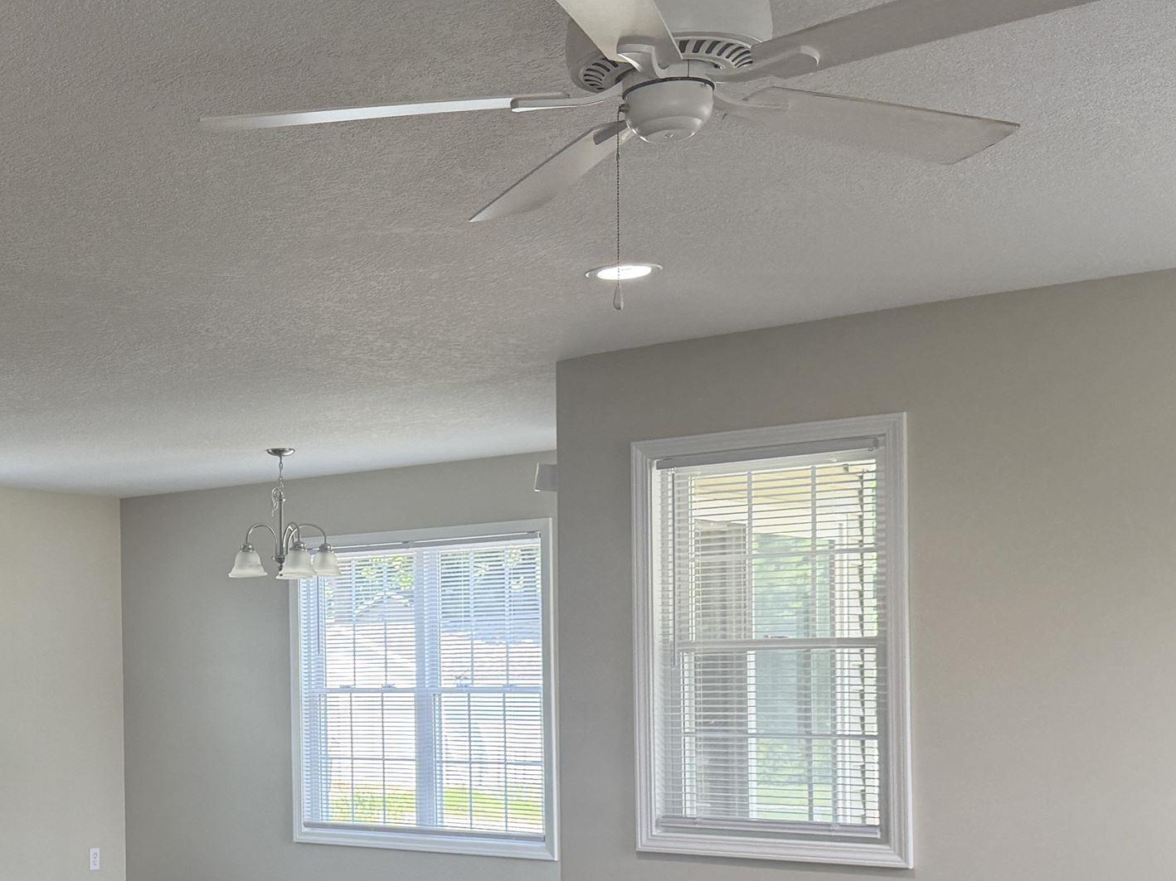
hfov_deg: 35.3
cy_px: 693
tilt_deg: -0.4
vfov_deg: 27.5
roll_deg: +1.0
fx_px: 1766
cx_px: 192
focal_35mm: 52
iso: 125
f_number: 1.78
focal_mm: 6.76
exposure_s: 1/195
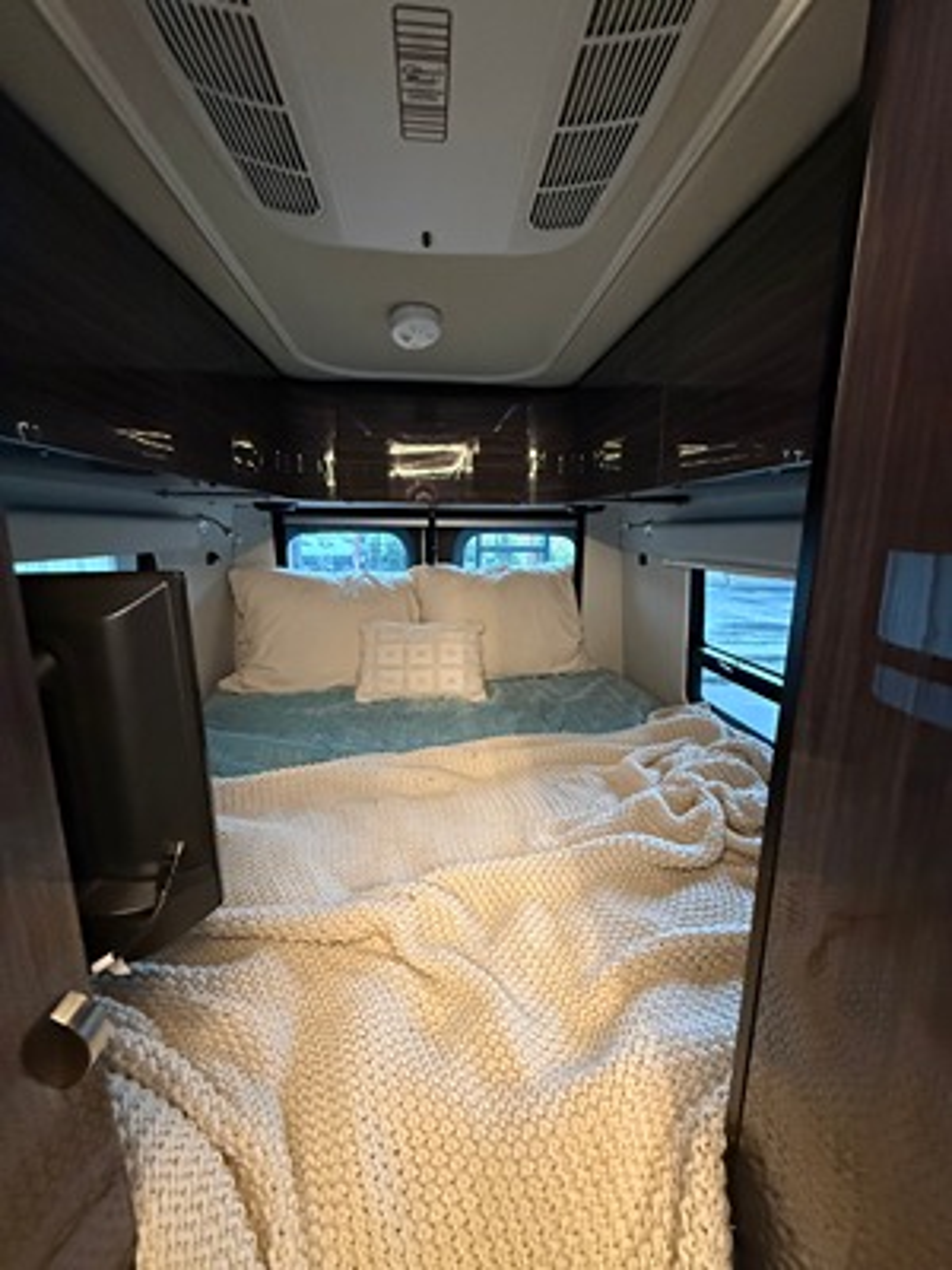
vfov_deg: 102.1
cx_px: 476
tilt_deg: -9.8
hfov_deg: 85.7
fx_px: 513
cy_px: 635
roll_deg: -1.5
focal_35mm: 14
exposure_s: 1/60
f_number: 2.2
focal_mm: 2.22
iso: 1000
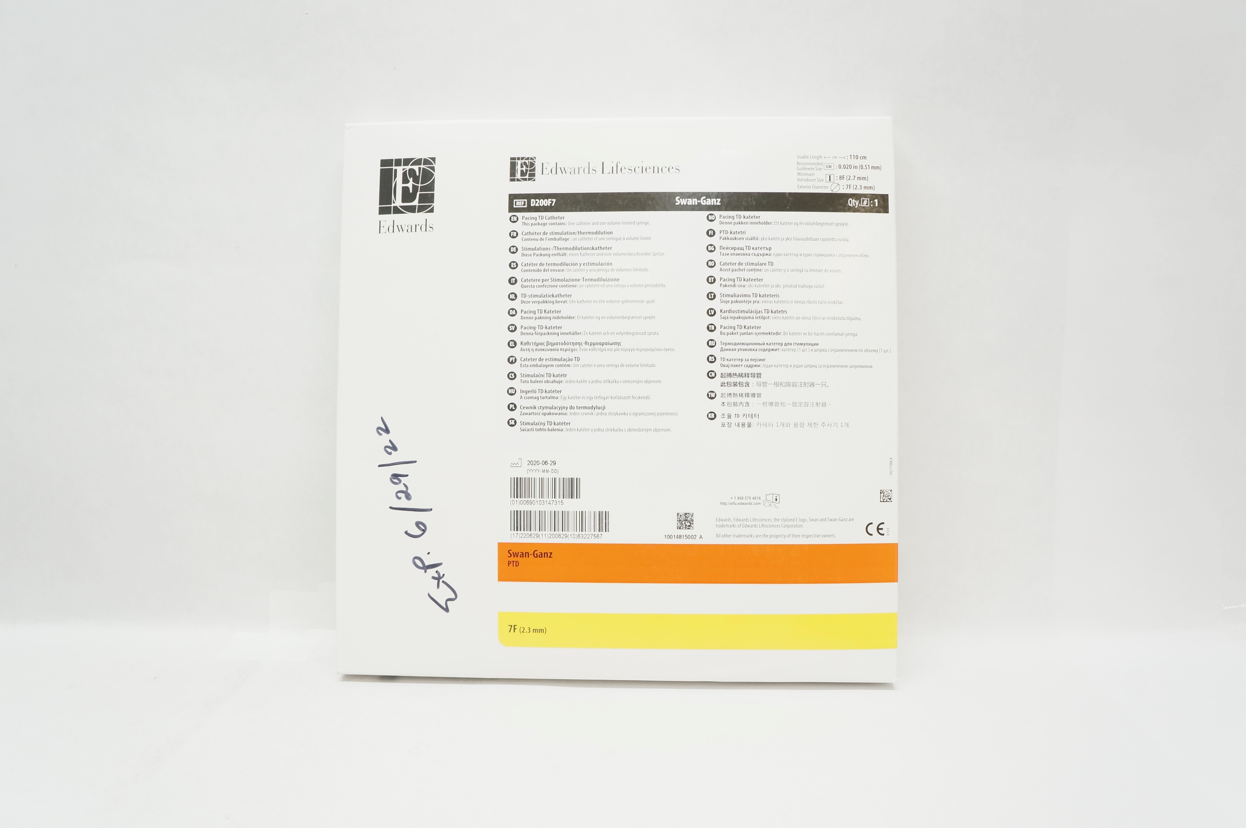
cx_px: 623
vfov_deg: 45.6
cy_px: 414
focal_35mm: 28
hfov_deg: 64.6
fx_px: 985
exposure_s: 1/60
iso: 800
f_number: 7.1
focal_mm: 19
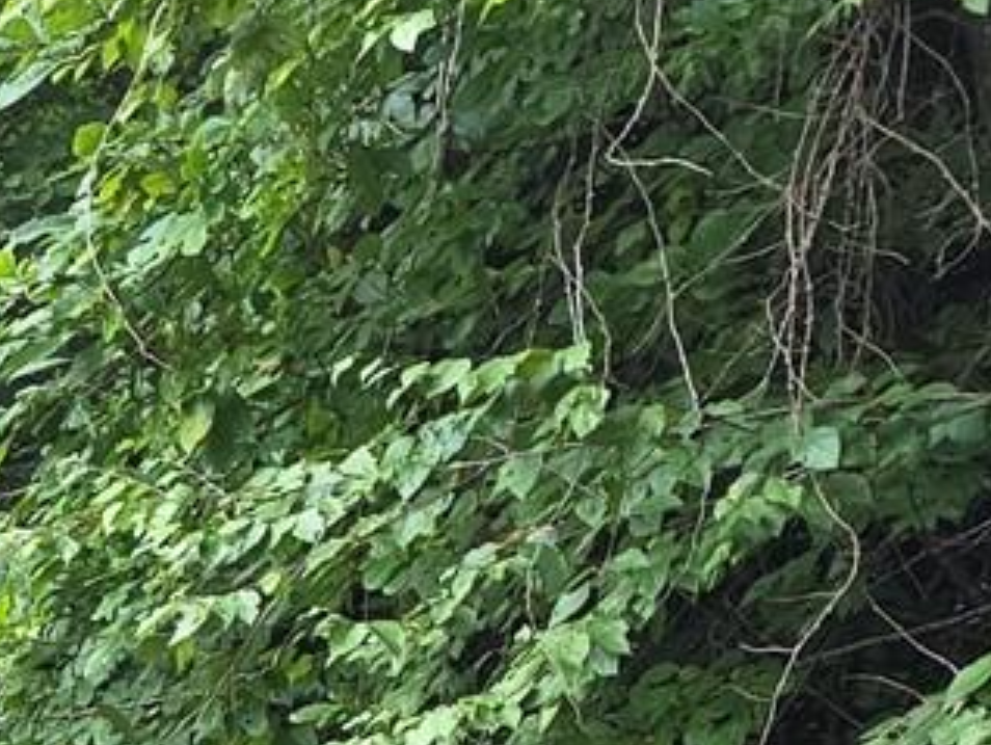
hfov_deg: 11.5
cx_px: -1190
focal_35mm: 148
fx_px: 4240
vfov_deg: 9.2
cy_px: 1646
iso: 125
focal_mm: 6.5
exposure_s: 1/180
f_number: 1.4
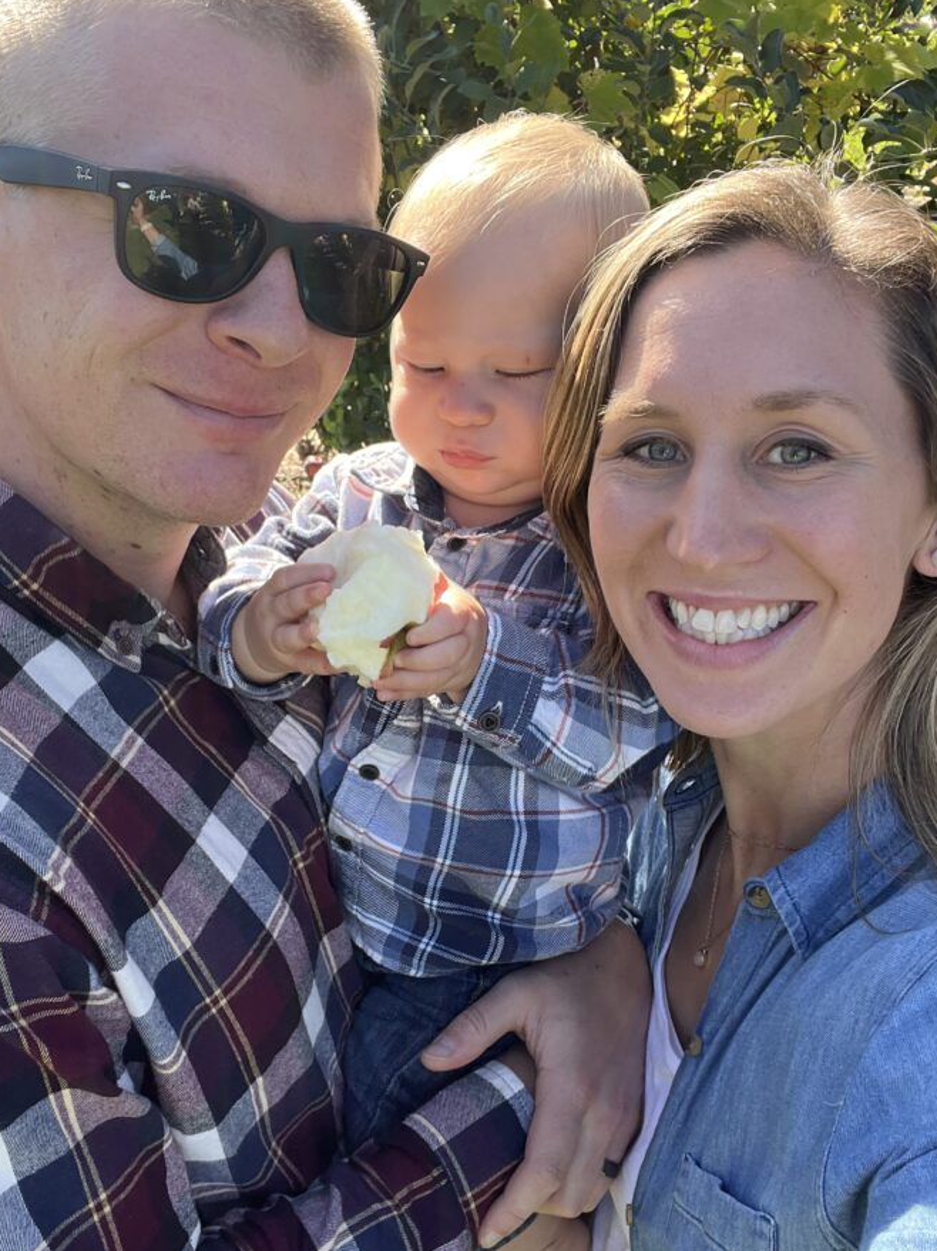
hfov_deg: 40.6
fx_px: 1264
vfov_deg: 52.6
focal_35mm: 35
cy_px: 654
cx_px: 423
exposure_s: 1/174
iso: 32
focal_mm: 2.71
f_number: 2.2
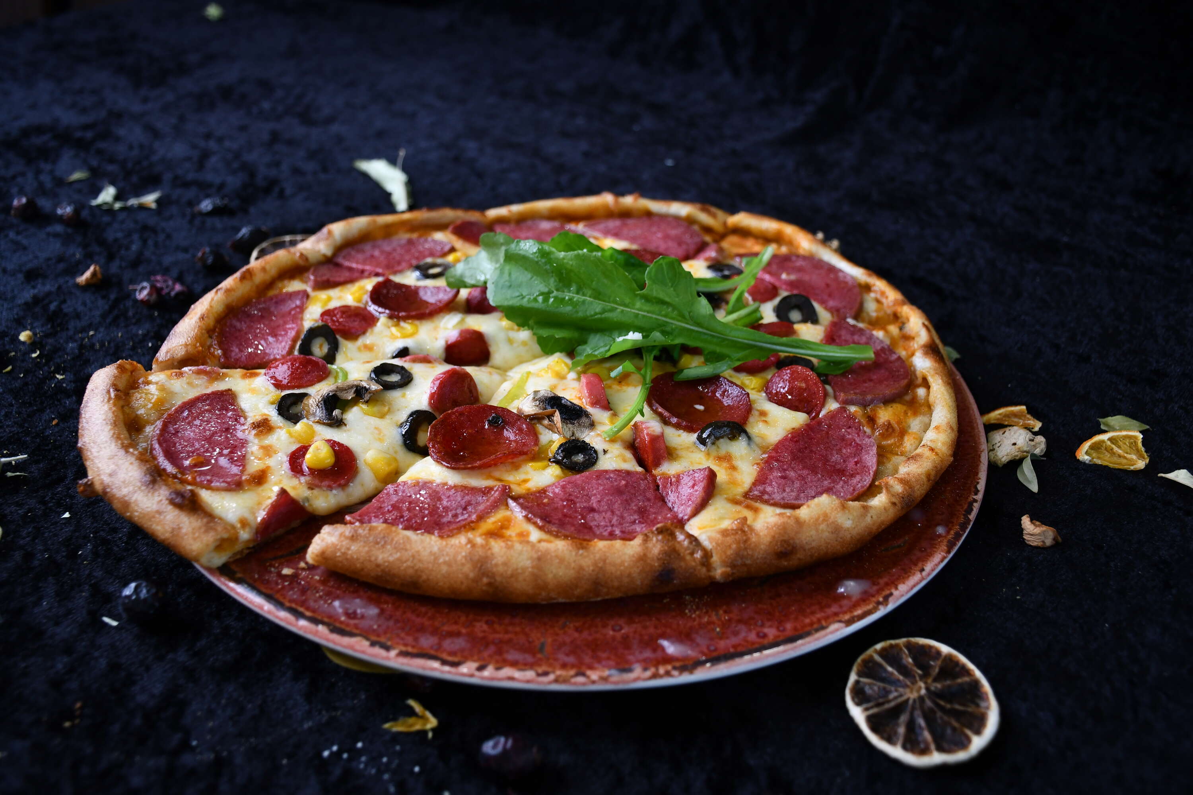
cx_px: 596
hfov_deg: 55.8
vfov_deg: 38.9
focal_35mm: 34
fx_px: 1127
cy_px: 398
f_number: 4
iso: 400
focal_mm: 23
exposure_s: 1/250
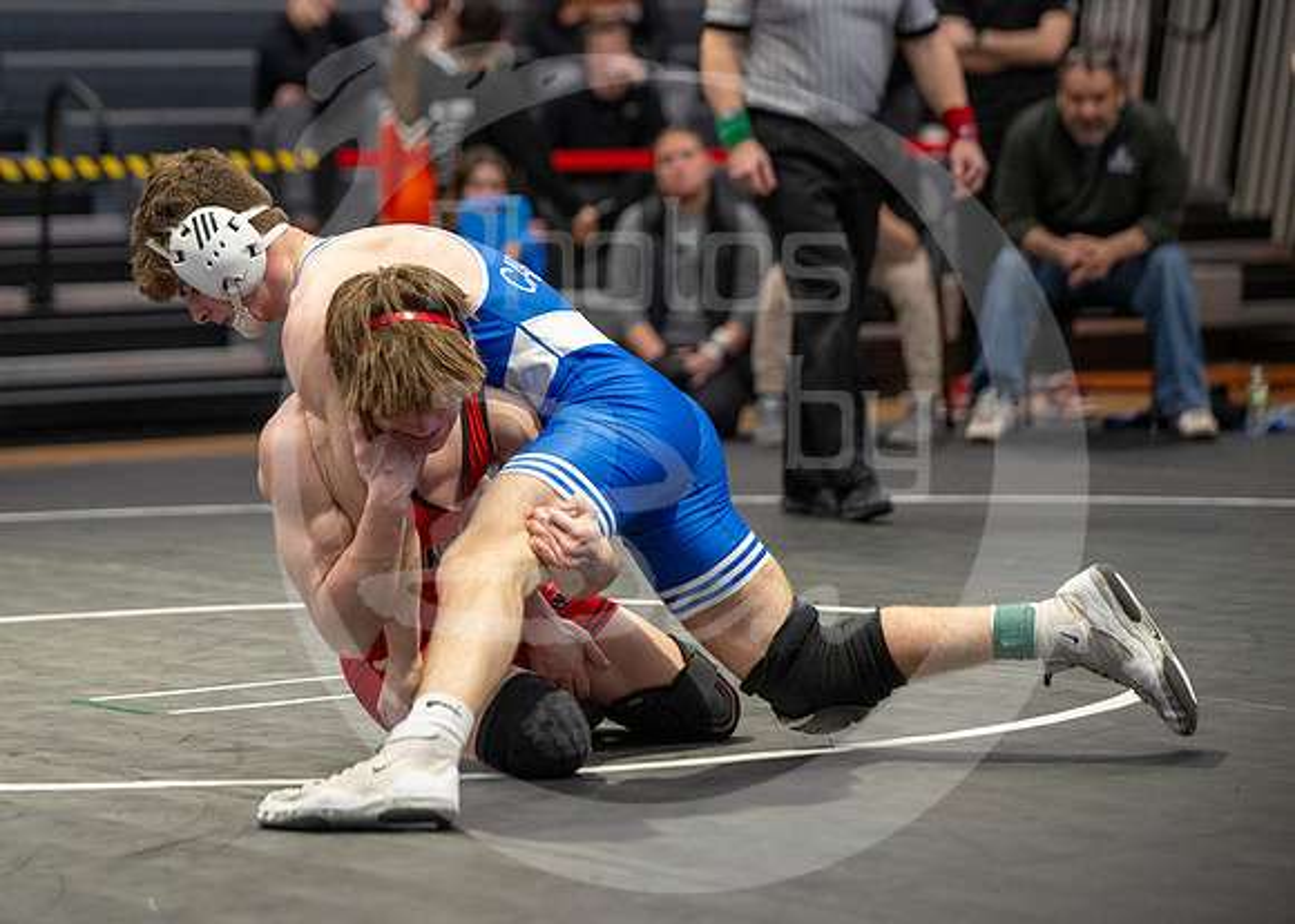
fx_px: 4991
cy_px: 361
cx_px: 488
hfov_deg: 14.8
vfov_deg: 10.6
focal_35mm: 136
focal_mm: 105
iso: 3200
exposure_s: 1/1000
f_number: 2.8
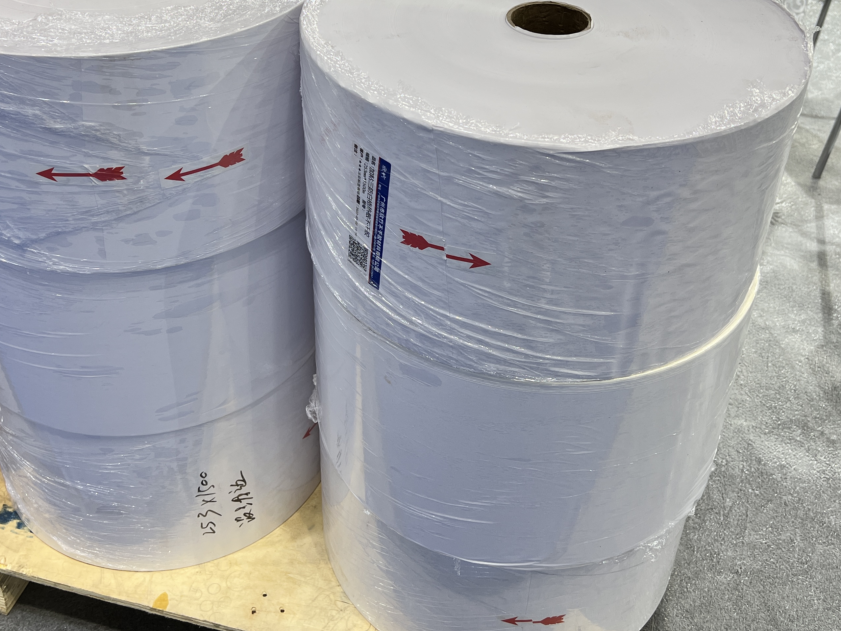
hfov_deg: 45.8
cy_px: 187
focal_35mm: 41
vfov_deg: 34.6
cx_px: 406
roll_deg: -0.9
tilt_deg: -33.1
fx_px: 996
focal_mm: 5.7
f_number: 1.5
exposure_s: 1/100
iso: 40
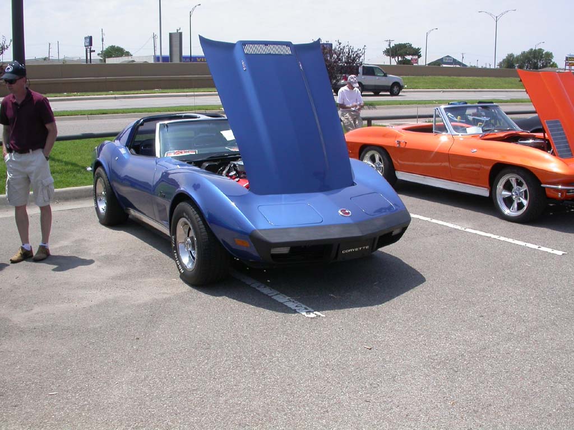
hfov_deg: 49.0
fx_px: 630
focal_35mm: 38
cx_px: 287
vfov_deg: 37.7
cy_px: 215
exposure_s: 1/285
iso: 100
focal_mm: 7.85
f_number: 7.5
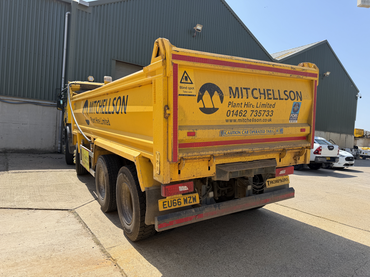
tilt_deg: +0.1
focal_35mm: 24
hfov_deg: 71.6
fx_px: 257
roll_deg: -3.2
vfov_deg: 56.8
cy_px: 138
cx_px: 185
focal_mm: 6.76
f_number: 1.78
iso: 80
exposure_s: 1/2611
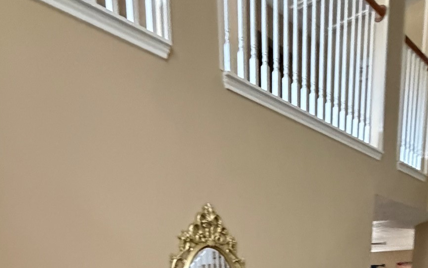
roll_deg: +4.0
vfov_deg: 27.3
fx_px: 408
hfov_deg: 54.8
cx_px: 261
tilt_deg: -14.5
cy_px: 386
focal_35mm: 35
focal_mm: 2.22
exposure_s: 1/60
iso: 800
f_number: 2.2
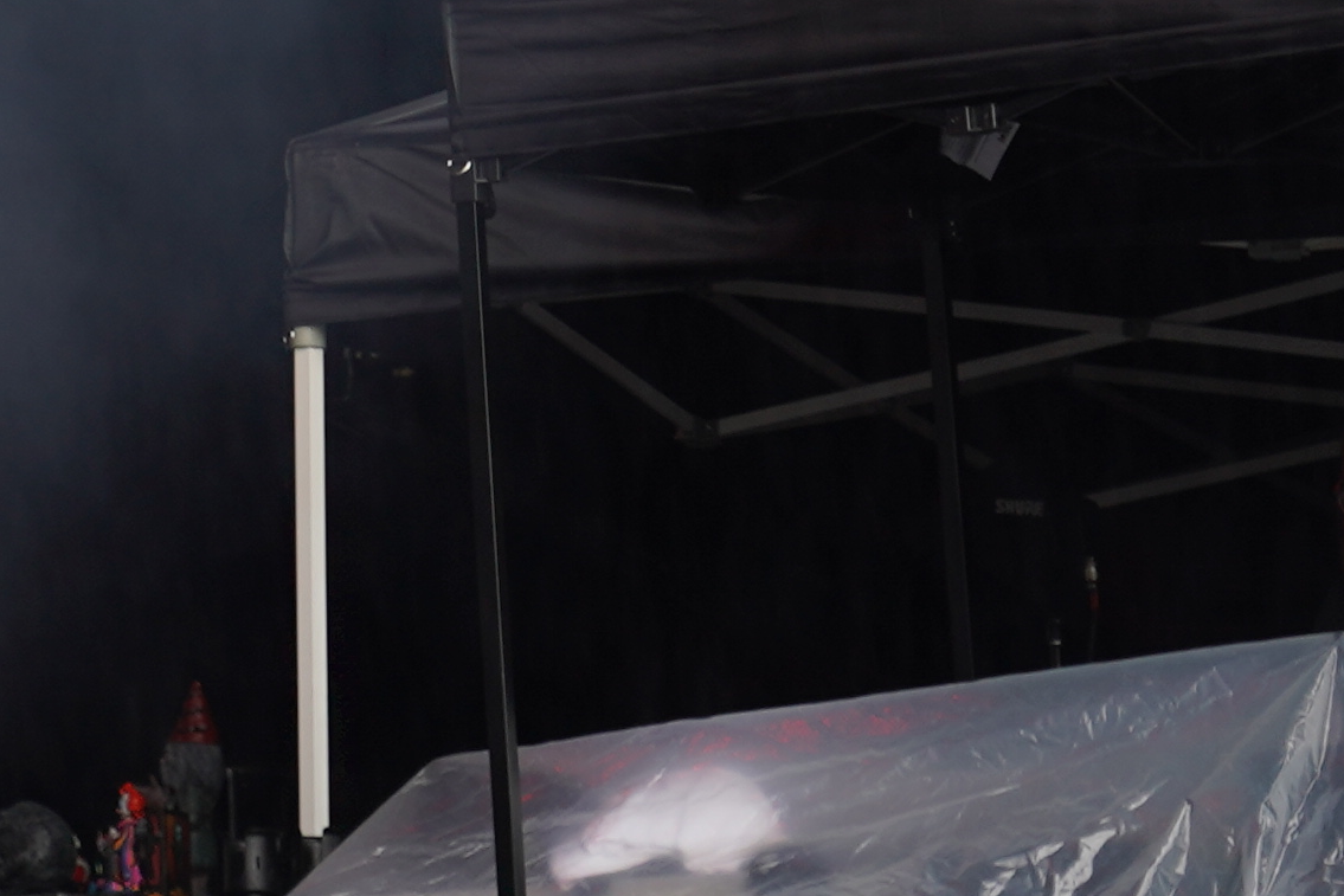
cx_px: -585
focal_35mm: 370
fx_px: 13814
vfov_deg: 3.7
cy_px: -547
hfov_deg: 5.5
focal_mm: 70
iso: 100
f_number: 4
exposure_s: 1/80
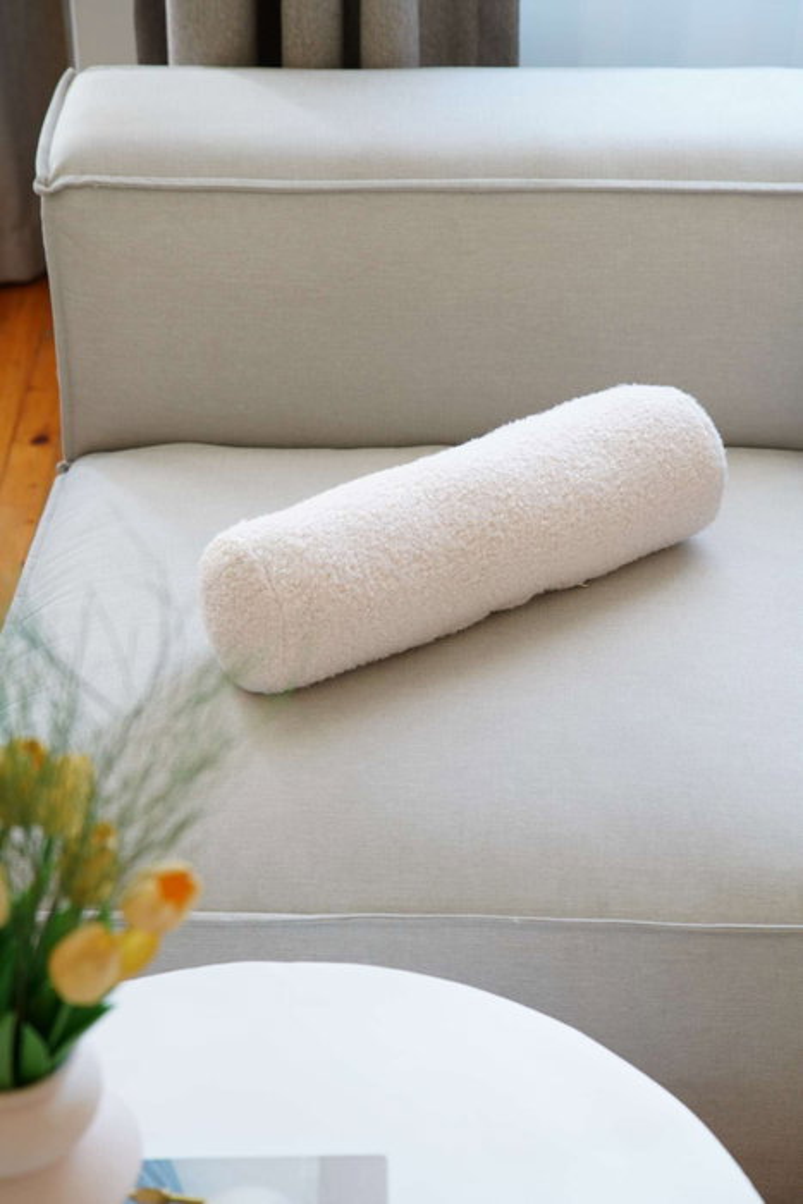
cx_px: 402
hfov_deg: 19.5
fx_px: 2341
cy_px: 602
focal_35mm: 70
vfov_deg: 28.8
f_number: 4.5
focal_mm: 70
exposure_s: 1/100
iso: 2000
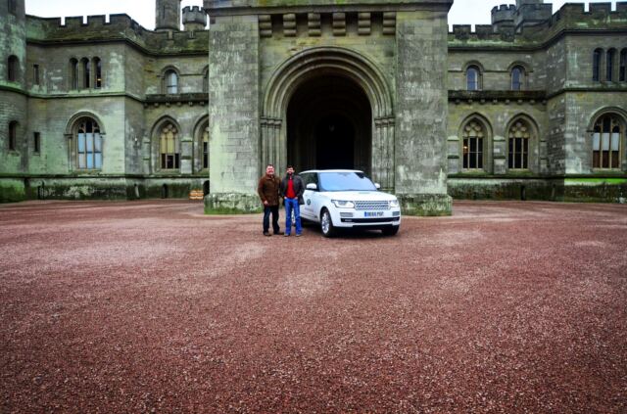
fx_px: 469
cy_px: 207
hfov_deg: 67.5
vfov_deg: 47.7
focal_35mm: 27
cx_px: 314
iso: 400
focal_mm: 18
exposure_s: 1/40
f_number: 11
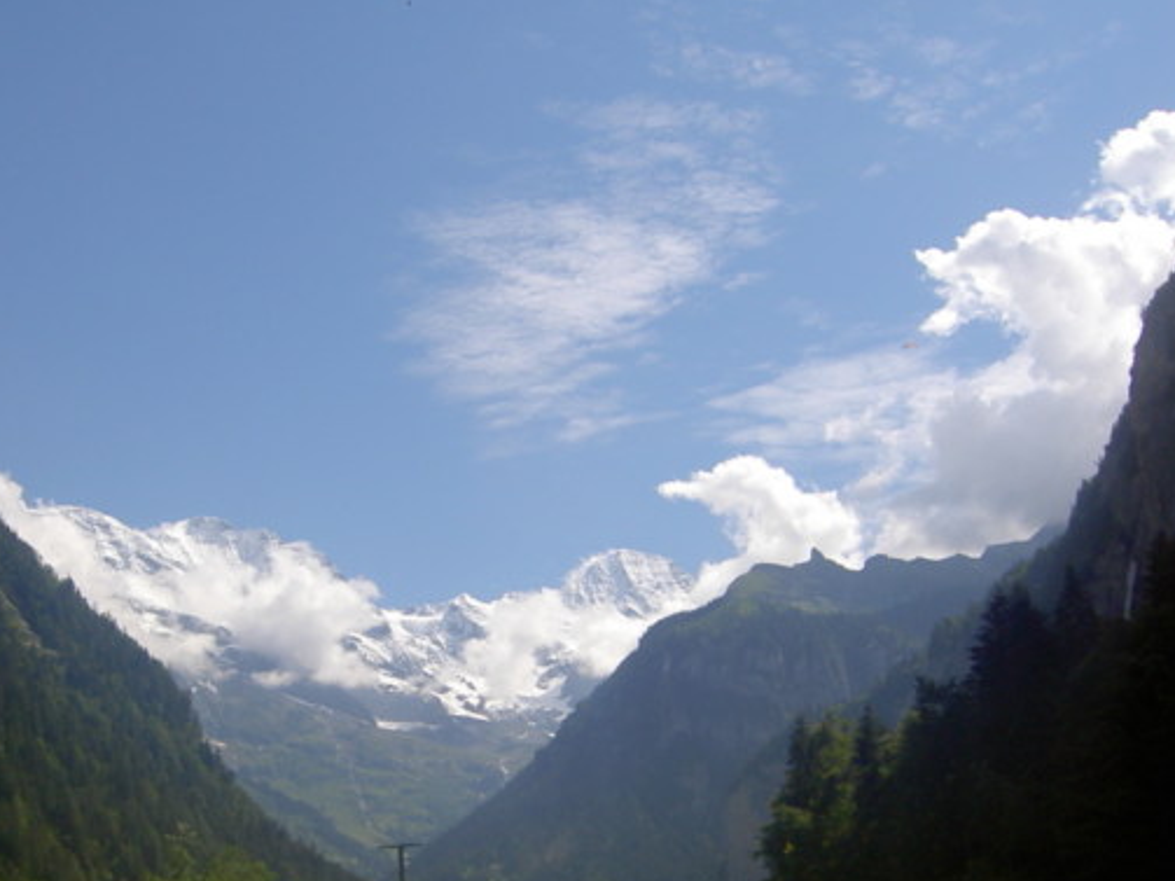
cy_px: 627
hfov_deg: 38.7
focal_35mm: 49
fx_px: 1663
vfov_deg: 29.3
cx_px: 436
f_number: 4.7
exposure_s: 1/500
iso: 50
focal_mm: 5.6
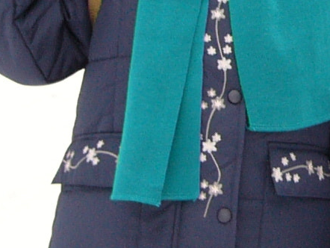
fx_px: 1545
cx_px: 314
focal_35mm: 162
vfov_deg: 9.1
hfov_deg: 12.1
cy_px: -42
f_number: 2.8
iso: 100
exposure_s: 1/125
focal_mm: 5.8
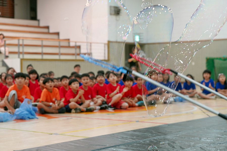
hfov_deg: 28.8
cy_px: 76
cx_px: 114
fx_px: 441
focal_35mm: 70
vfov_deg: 19.5
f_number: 4
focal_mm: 70
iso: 1600
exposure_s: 1/160
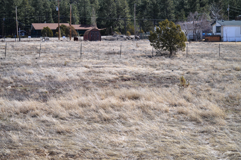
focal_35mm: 93
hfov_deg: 21.9
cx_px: 120
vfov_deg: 14.7
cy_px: 80
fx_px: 622
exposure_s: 1/400
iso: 100
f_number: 5
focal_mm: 62
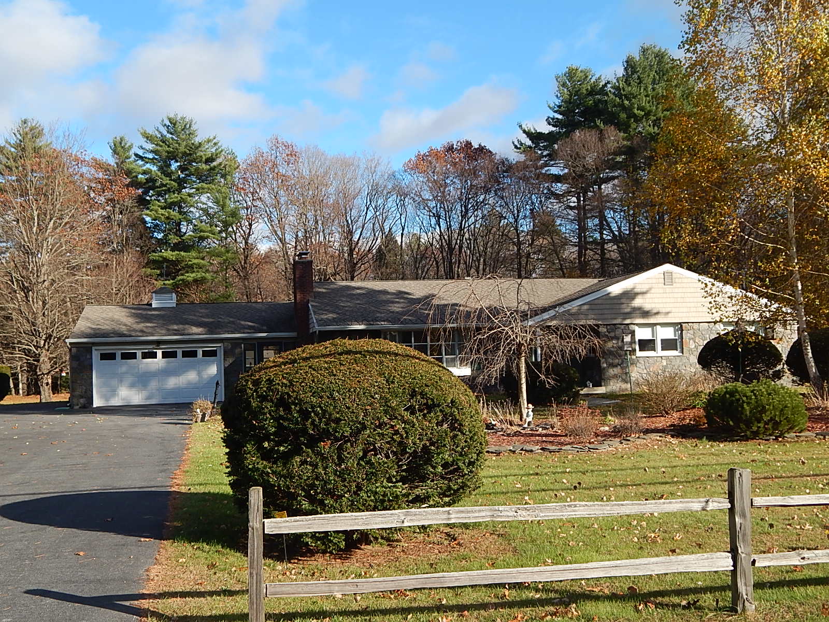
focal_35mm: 38
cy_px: 311
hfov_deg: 49.0
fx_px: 910
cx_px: 414
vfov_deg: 37.7
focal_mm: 6.8
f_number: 3.4
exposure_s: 1/800
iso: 125
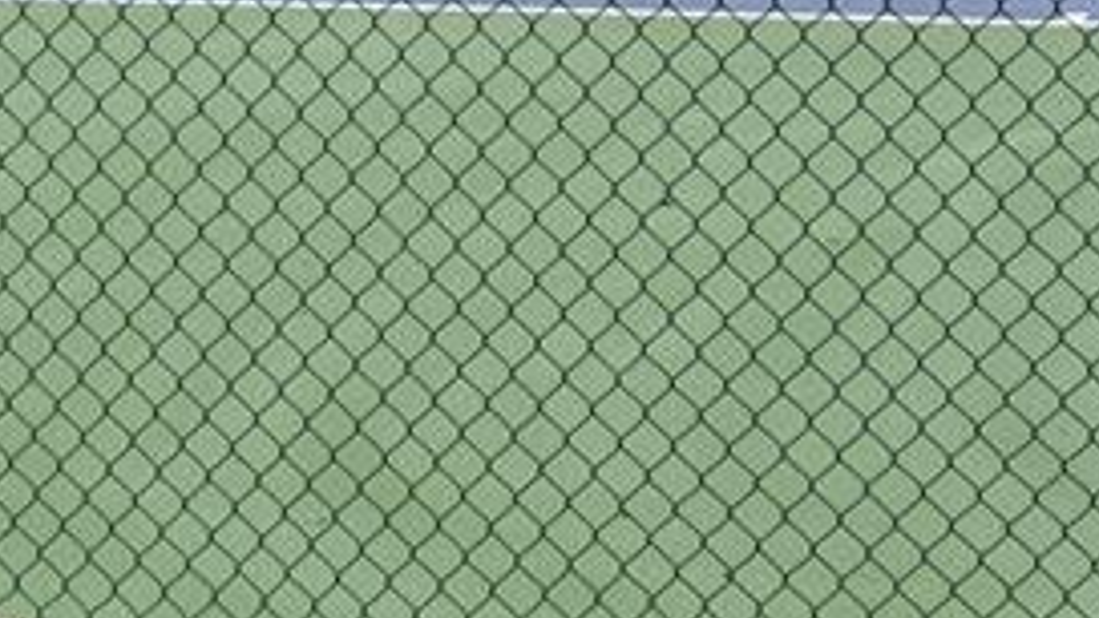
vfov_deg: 7.7
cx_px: -271
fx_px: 4488
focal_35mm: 154
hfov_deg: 13.5
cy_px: -444
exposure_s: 1/500
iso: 400
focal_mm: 26
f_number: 11
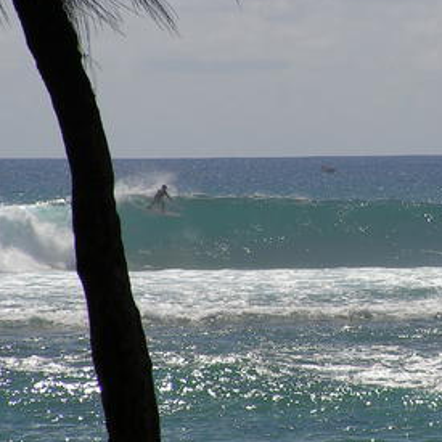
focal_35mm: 379
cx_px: 351
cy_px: 220
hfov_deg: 4.6
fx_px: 5475
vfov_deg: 4.6
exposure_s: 1/1600
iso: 64
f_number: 4.8
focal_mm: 35.9
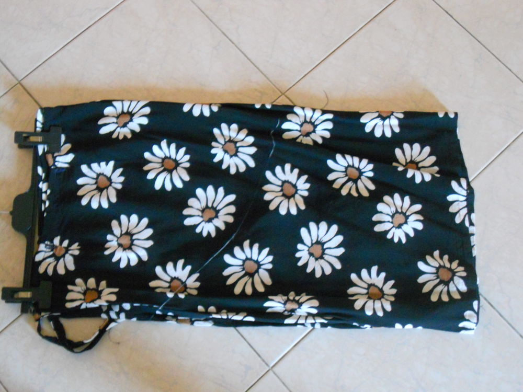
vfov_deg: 31.5
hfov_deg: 41.2
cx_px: 262
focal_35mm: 46
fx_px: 695
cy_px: 196
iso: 800
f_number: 4.3
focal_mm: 8.2
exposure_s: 1/6
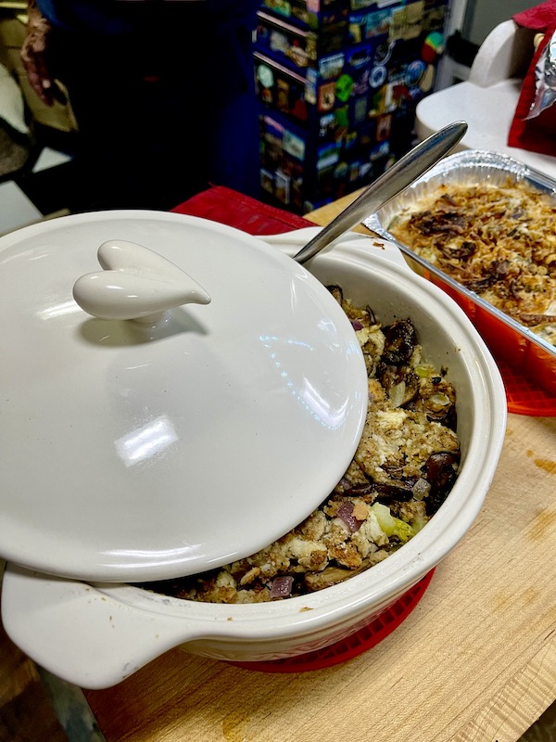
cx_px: 278
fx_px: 557
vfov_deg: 67.3
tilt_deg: -50.2
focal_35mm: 26
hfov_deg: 53.1
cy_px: 371
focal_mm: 5.1
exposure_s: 1/60
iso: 200
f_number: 1.6
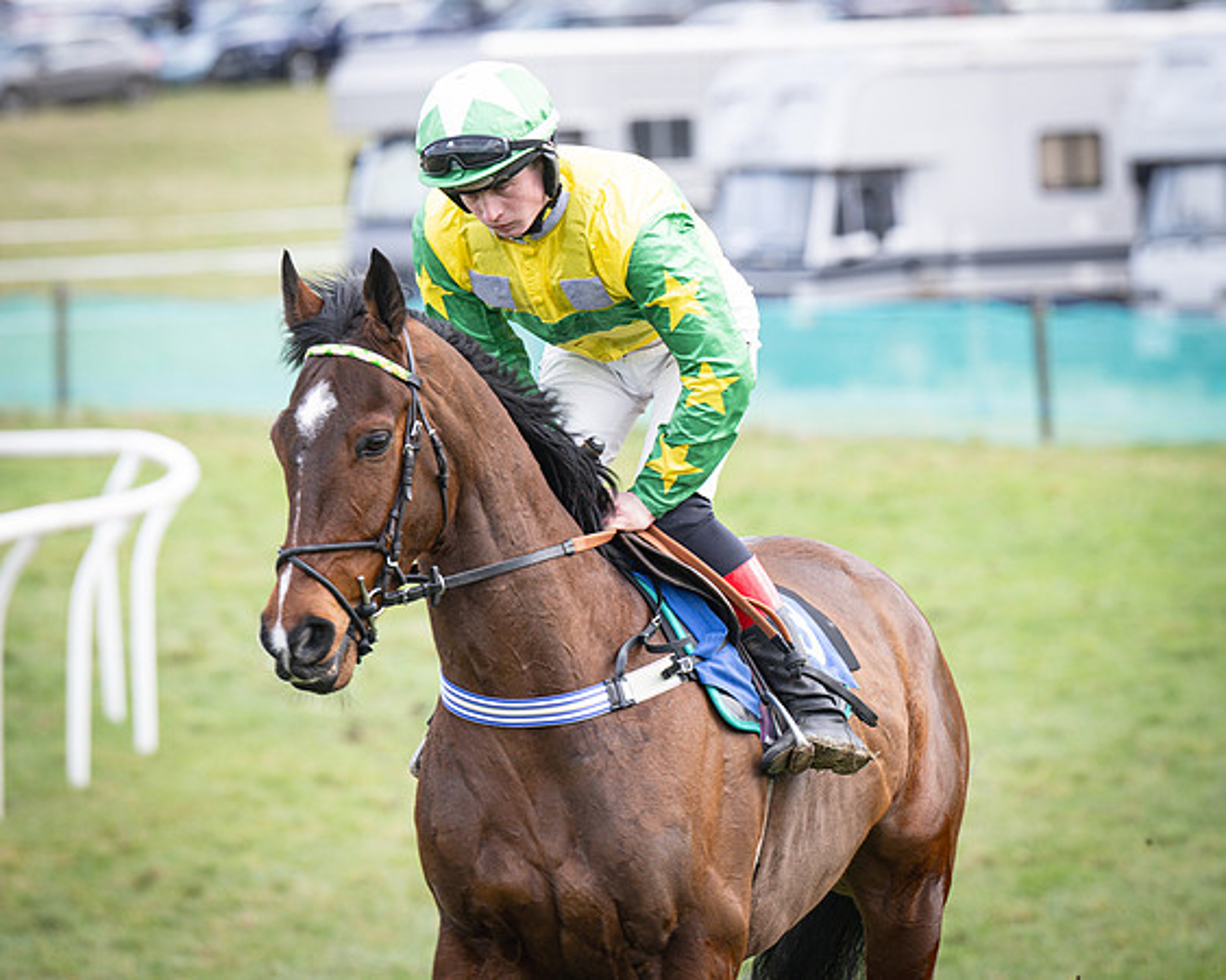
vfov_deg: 4.6
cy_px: 470
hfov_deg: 5.8
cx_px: 604
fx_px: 12132
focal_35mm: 334
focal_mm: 190
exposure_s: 1/320
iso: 200
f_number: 4
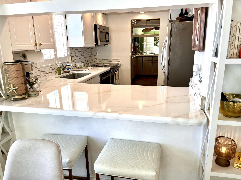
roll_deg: +1.2
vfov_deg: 53.1
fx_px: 181
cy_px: 90
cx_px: 120
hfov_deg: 67.3
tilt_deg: -14.8
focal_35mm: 26
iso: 80
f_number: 1.6
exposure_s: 1/120
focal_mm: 5.1
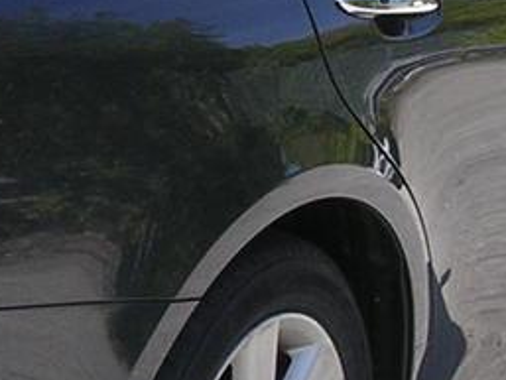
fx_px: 2764
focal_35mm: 189
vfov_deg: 7.9
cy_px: 83
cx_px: -93
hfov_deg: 10.3
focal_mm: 5.8
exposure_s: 1/478
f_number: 2.8
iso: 100
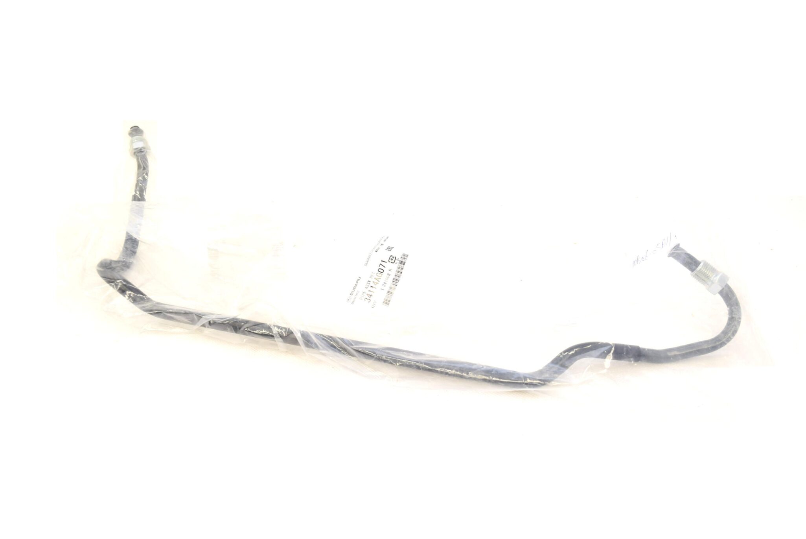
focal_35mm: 36
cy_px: 270
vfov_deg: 36.9
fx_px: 807
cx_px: 403
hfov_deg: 53.1
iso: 400
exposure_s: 1/160
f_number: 6.3
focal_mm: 24
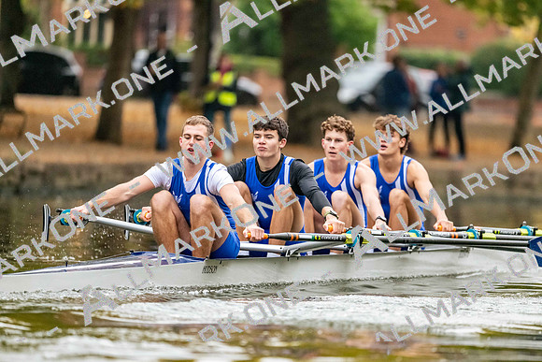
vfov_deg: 3.4
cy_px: 181
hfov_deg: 5.2
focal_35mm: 400
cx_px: 271
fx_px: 6023
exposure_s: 1/2500
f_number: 4.5
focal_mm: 400
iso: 7200
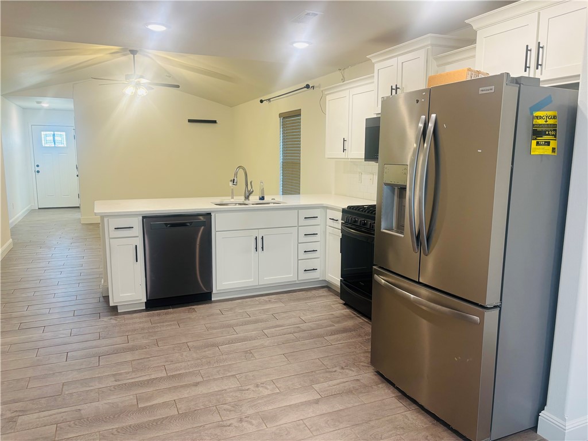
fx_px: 442
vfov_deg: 53.1
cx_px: 294
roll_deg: -0.2
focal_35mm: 26
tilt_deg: -9.2
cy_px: 220
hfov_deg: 67.3
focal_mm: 5.96
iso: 125
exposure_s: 1/60
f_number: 1.6
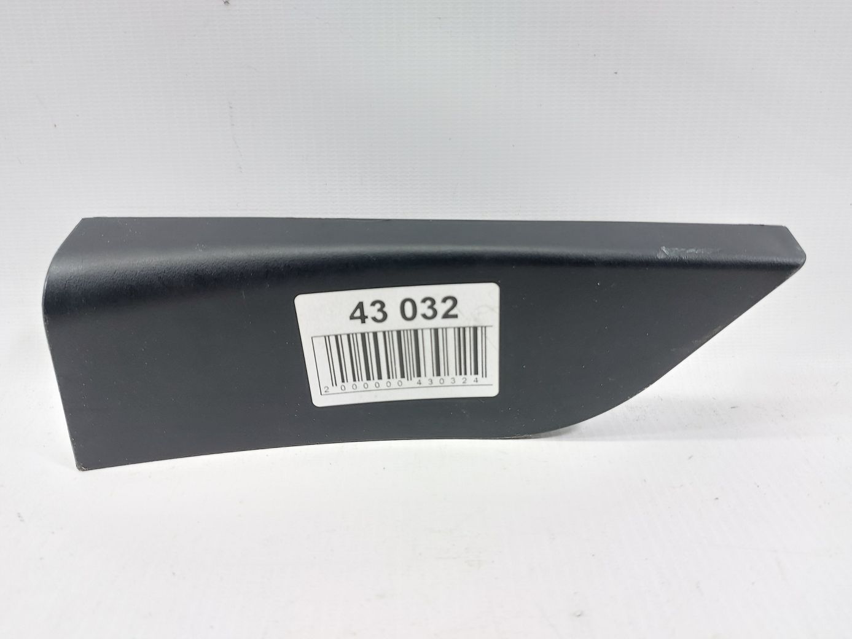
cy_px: 320
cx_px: 426
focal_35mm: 24
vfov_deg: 56.8
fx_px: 591
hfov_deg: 71.6
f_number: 1.8
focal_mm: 5.23
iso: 200
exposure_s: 1/50
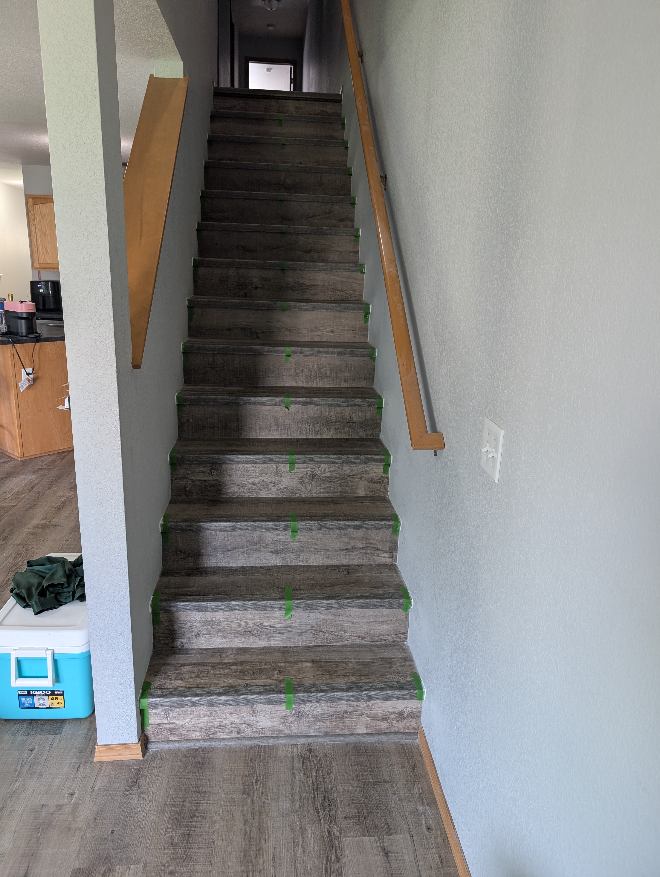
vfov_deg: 71.5
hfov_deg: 56.9
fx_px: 609
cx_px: 330
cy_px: 438
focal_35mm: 24
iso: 89
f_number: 1.68
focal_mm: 6.9
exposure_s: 1/24
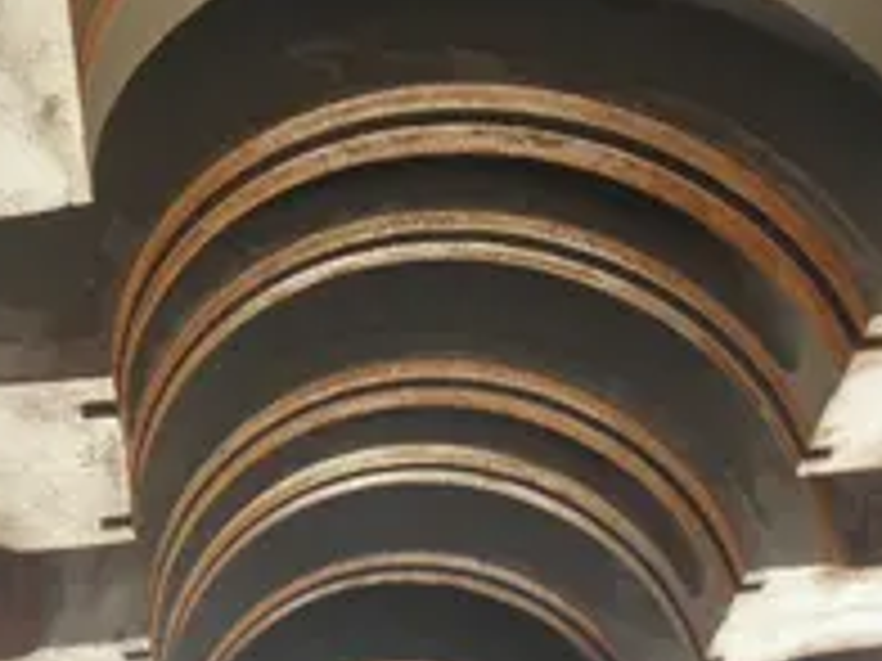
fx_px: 1452
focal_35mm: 57
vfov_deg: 25.6
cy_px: 270
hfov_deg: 33.8
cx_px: 400
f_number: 3
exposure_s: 1/40
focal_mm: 5
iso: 64
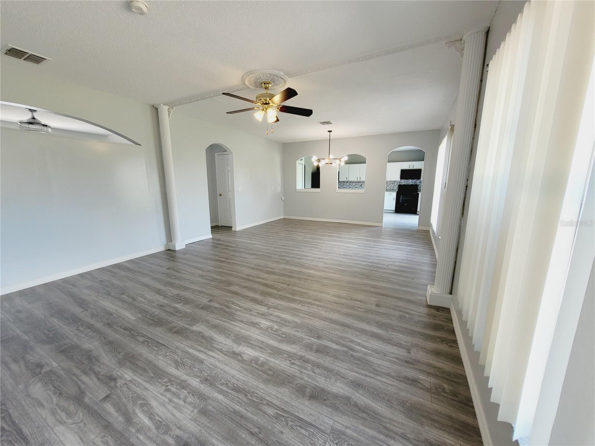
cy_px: 223
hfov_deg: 106.2
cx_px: 298
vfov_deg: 89.9
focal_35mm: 13
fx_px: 223
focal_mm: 1.74
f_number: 2.2
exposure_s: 1/60
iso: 50
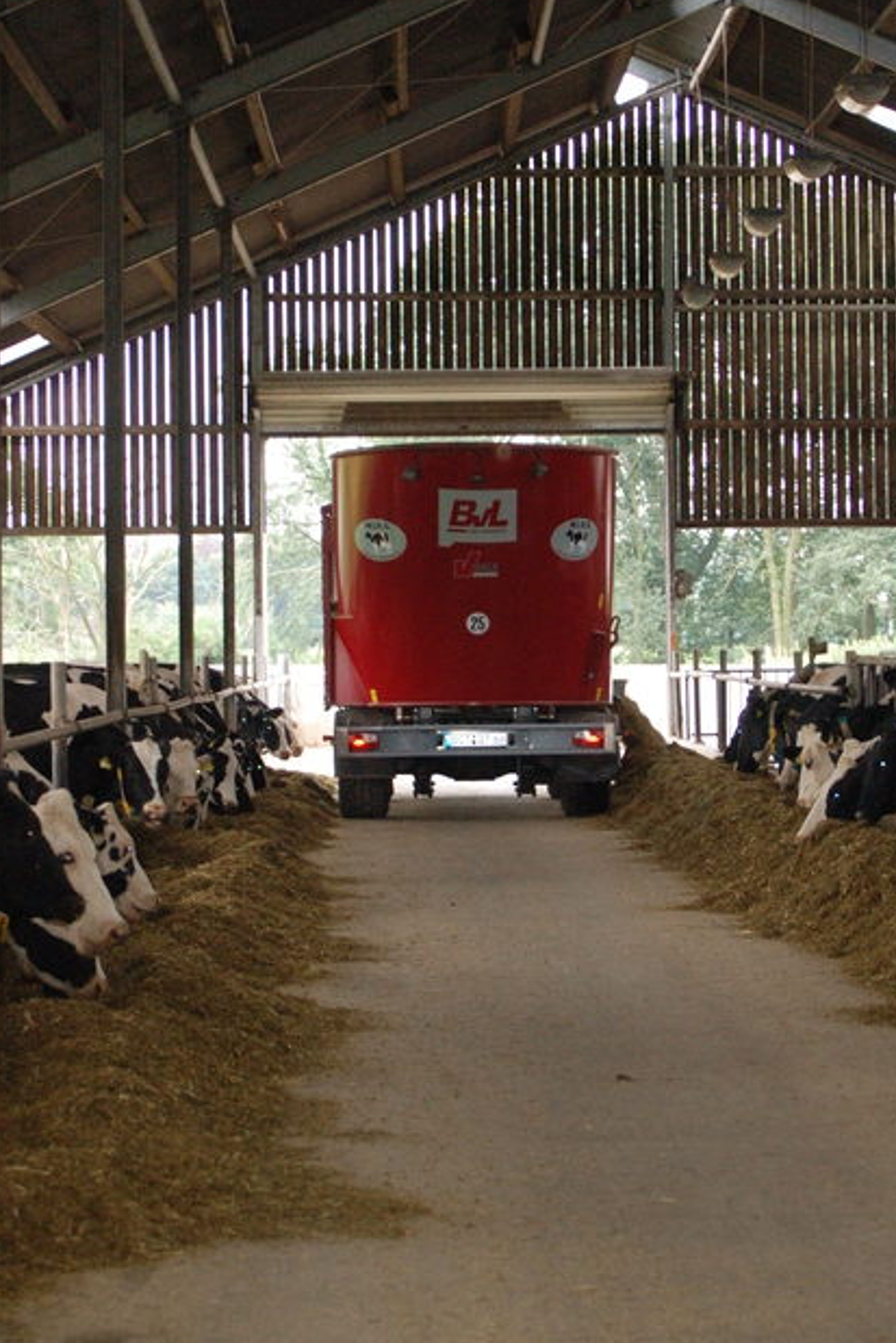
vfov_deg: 22.4
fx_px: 3395
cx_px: 479
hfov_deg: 15.0
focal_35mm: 91
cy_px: 631
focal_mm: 50
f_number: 5.6
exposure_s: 1/60
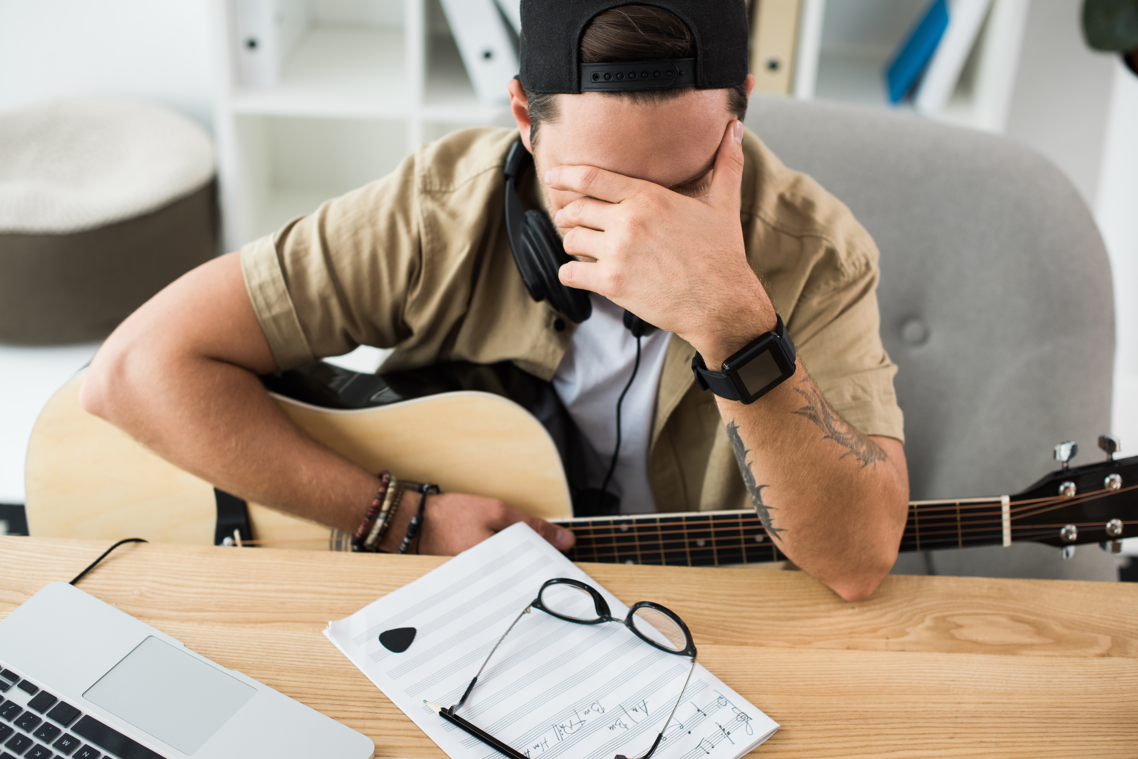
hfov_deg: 39.6
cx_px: 569
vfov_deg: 27.0
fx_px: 1581
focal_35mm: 50
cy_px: 380
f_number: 3.2
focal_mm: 50
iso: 400
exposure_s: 1/200
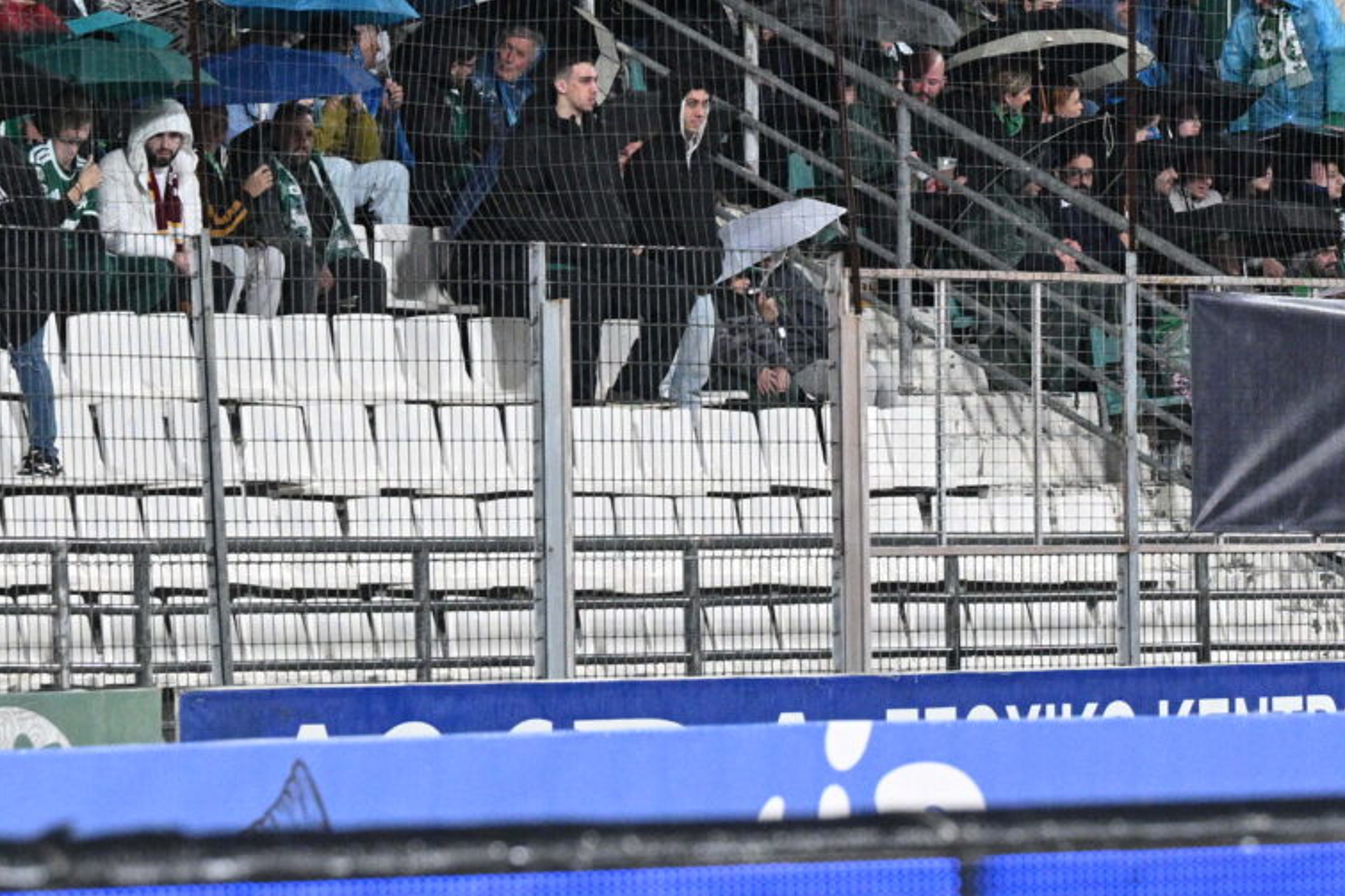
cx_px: 1648
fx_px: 13297
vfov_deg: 3.8
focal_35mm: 356
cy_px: -432
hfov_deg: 5.8
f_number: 4.5
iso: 2500
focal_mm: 105
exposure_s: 1/320
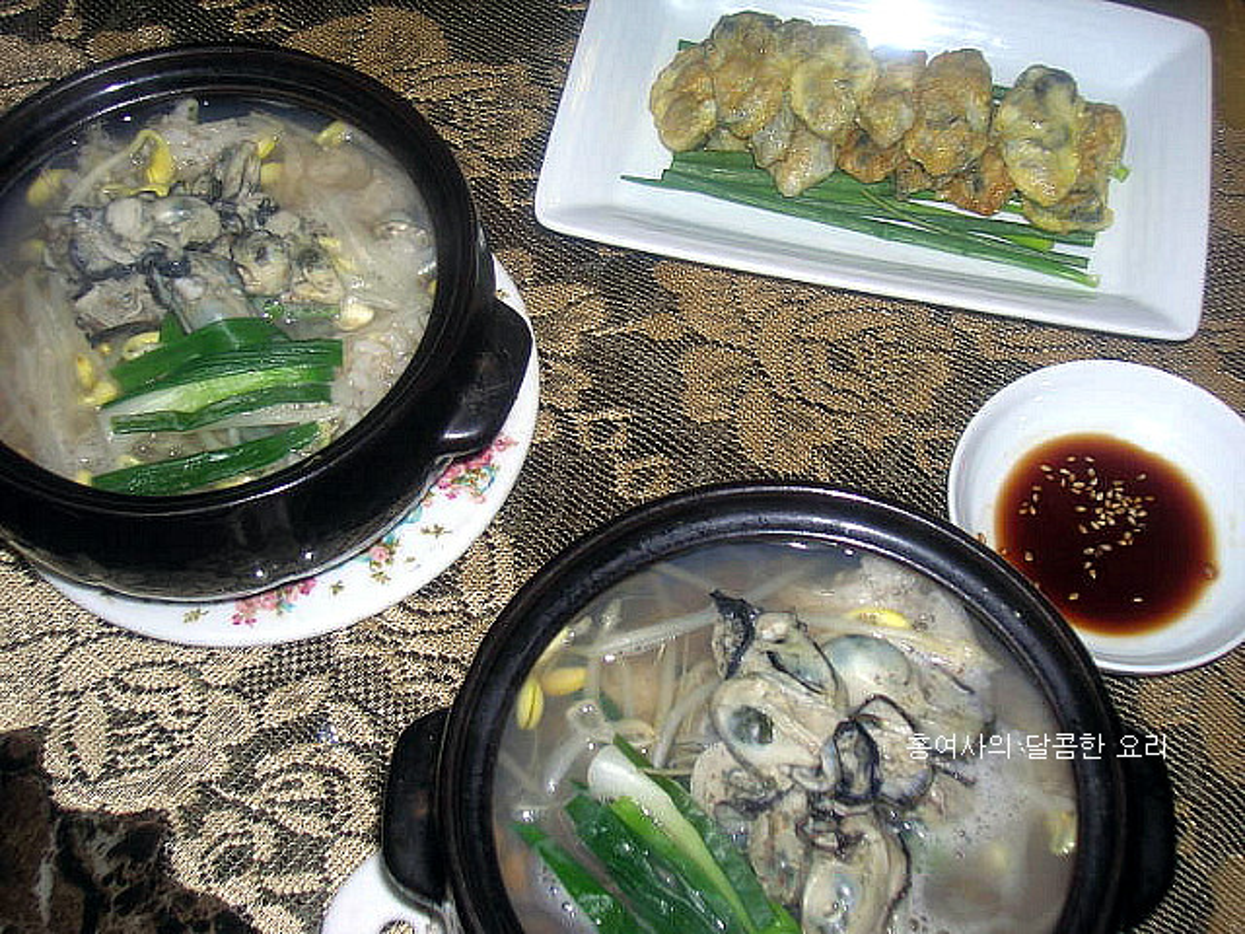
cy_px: 467
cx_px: 622
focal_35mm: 46
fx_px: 1654
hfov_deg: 41.2
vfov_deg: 31.5
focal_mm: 7.7
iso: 50
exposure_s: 1/60.1
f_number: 3.2
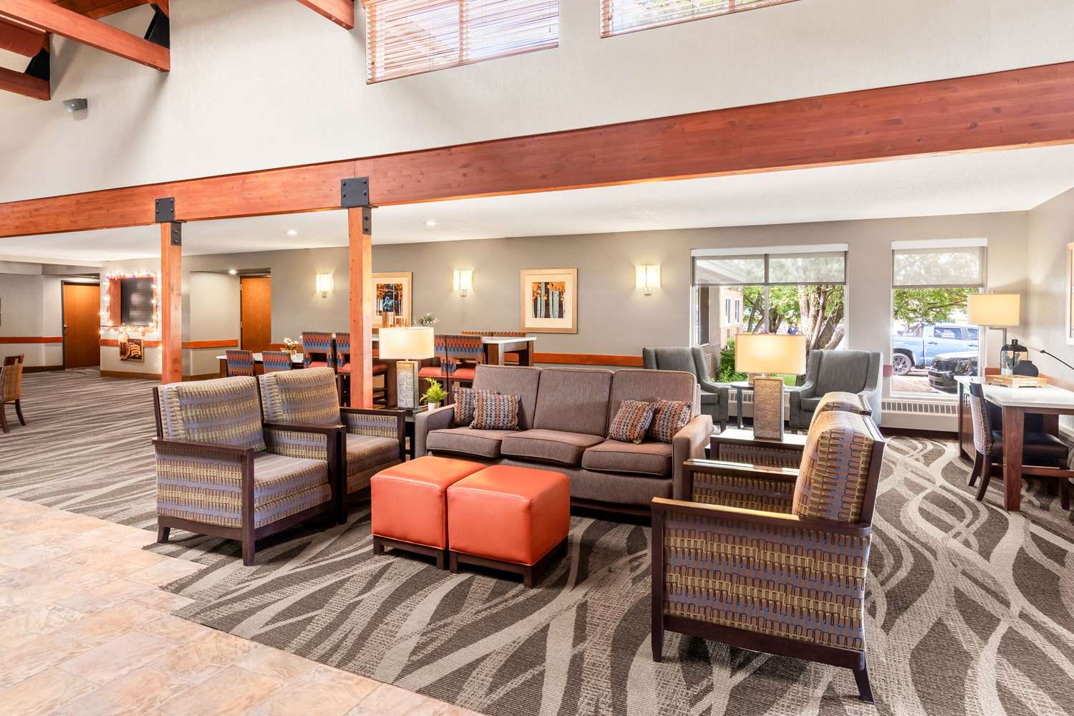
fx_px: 582
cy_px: 358
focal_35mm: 20
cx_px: 537
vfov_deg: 63.2
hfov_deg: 85.4
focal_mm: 13
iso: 400
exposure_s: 1/5
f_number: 8
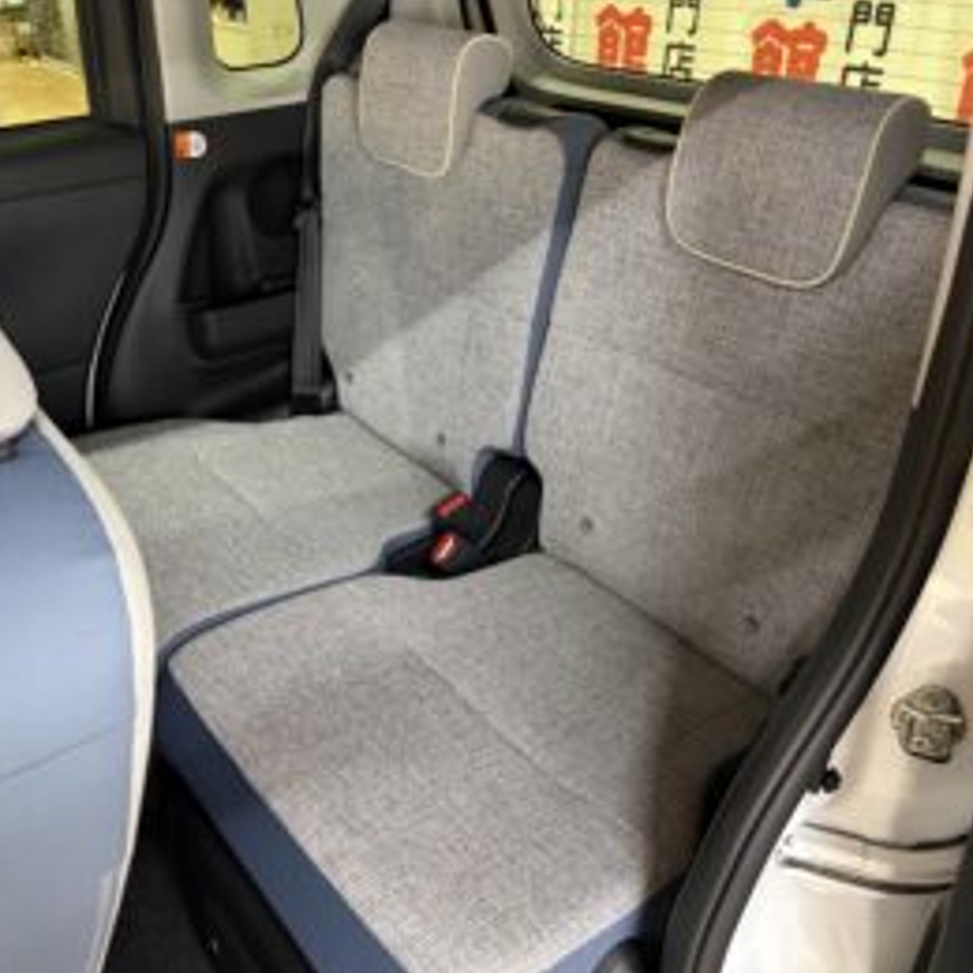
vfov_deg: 52.5
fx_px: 986
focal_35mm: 31
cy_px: 488
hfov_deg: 52.4
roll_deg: +1.1
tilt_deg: -27.7
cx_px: 434
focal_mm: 5.96
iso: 400
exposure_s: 1/33
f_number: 1.6
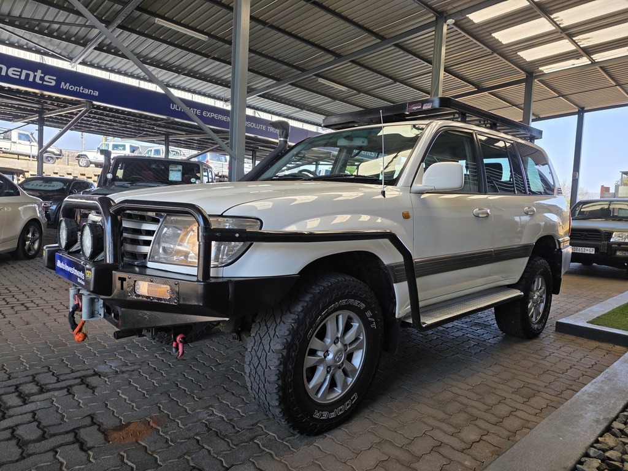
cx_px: 314
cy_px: 236
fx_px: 417
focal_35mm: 23
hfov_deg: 73.9
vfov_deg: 58.9
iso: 40
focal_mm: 6.25
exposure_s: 1/359
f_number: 1.7
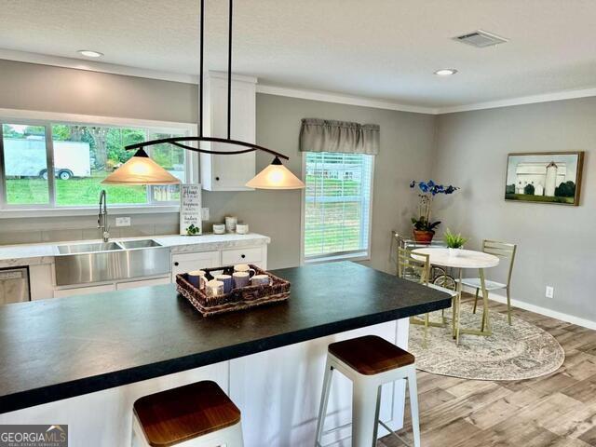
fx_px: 413
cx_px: 298
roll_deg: -1.7
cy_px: 224
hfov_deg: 71.6
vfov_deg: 56.8
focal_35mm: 24
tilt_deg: -8.4
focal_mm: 6.86
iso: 80
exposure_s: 1/120
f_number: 1.78
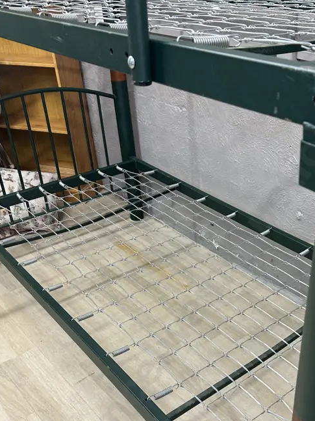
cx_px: 227
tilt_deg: -32.7
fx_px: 461
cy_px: 267
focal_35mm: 38
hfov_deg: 37.0
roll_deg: +0.1
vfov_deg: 48.4
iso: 125
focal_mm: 6.86
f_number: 1.78
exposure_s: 1/50
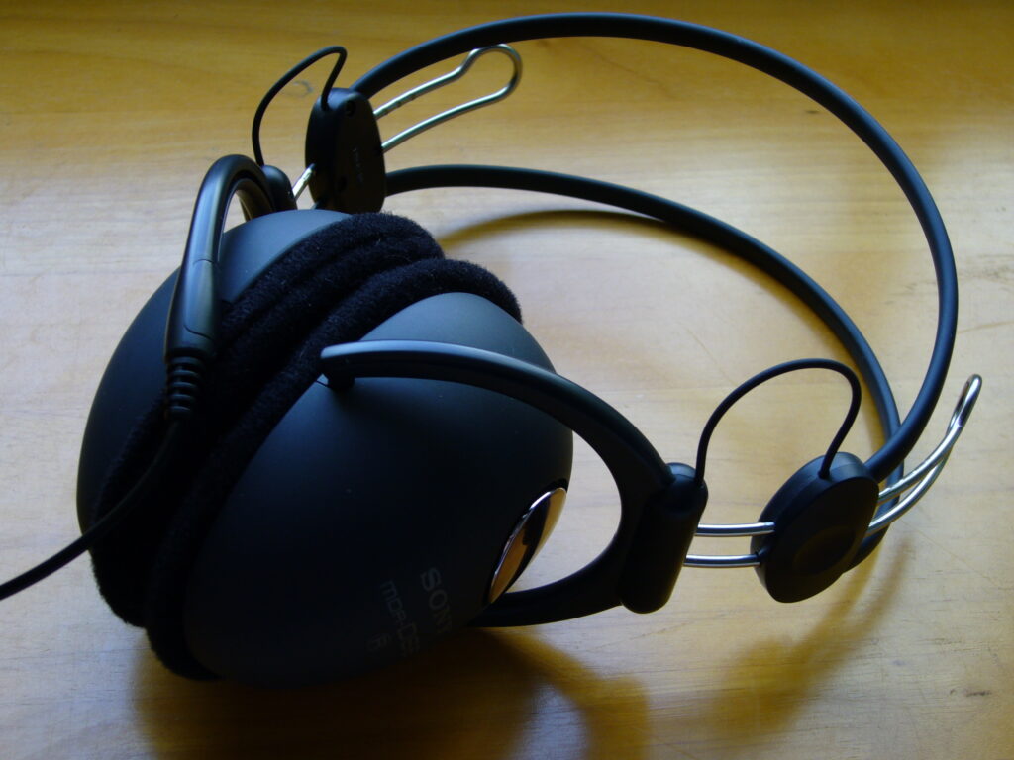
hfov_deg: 38.2
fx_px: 1465
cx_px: 507
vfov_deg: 29.1
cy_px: 380
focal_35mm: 50
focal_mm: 8.3
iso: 100
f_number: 3.3
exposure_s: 1/60
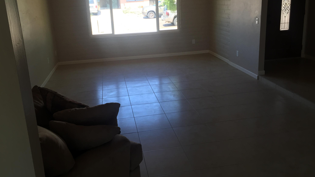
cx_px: 158
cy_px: 68
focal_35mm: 32
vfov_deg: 36.5
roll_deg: +1.6
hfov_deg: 61.0
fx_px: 267
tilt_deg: -15.1
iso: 50
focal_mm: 4.15
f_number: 2.2
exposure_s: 1/120
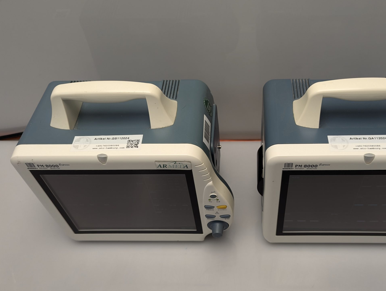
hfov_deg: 56.3
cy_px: 179
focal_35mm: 32
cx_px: 232
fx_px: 357
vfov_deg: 44.0
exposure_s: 1/100
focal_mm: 6.81
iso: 48
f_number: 1.85
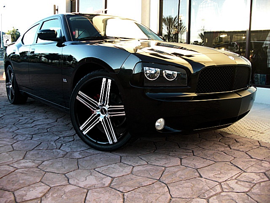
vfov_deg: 39.7
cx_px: 135
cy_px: 102
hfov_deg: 51.4
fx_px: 281
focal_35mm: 36
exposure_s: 1/100
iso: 100
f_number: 2.8
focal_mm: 6.3
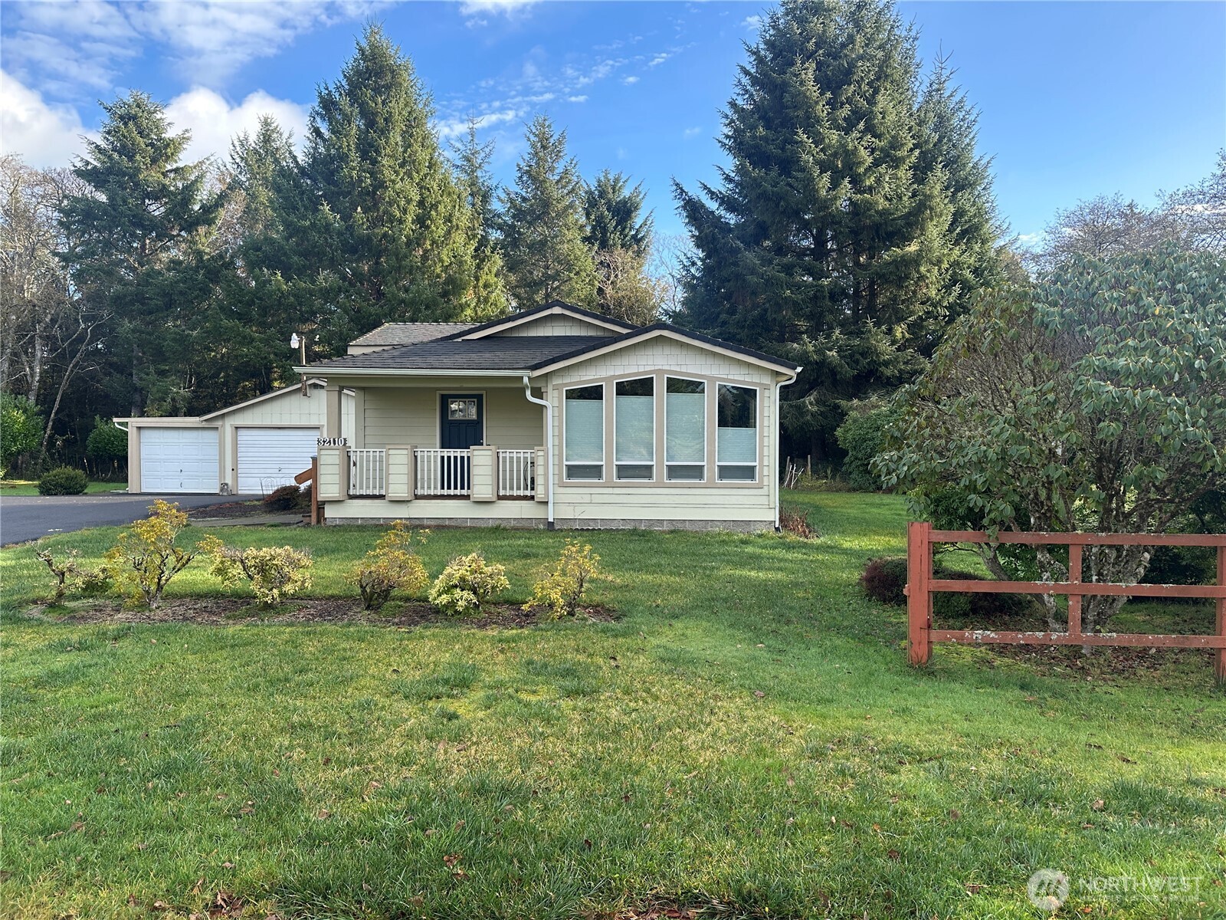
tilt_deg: -1.7
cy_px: 460
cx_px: 613
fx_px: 850
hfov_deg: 71.6
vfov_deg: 56.8
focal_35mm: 24
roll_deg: -0.2
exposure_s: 1/829
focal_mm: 6.86
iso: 80
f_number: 1.78
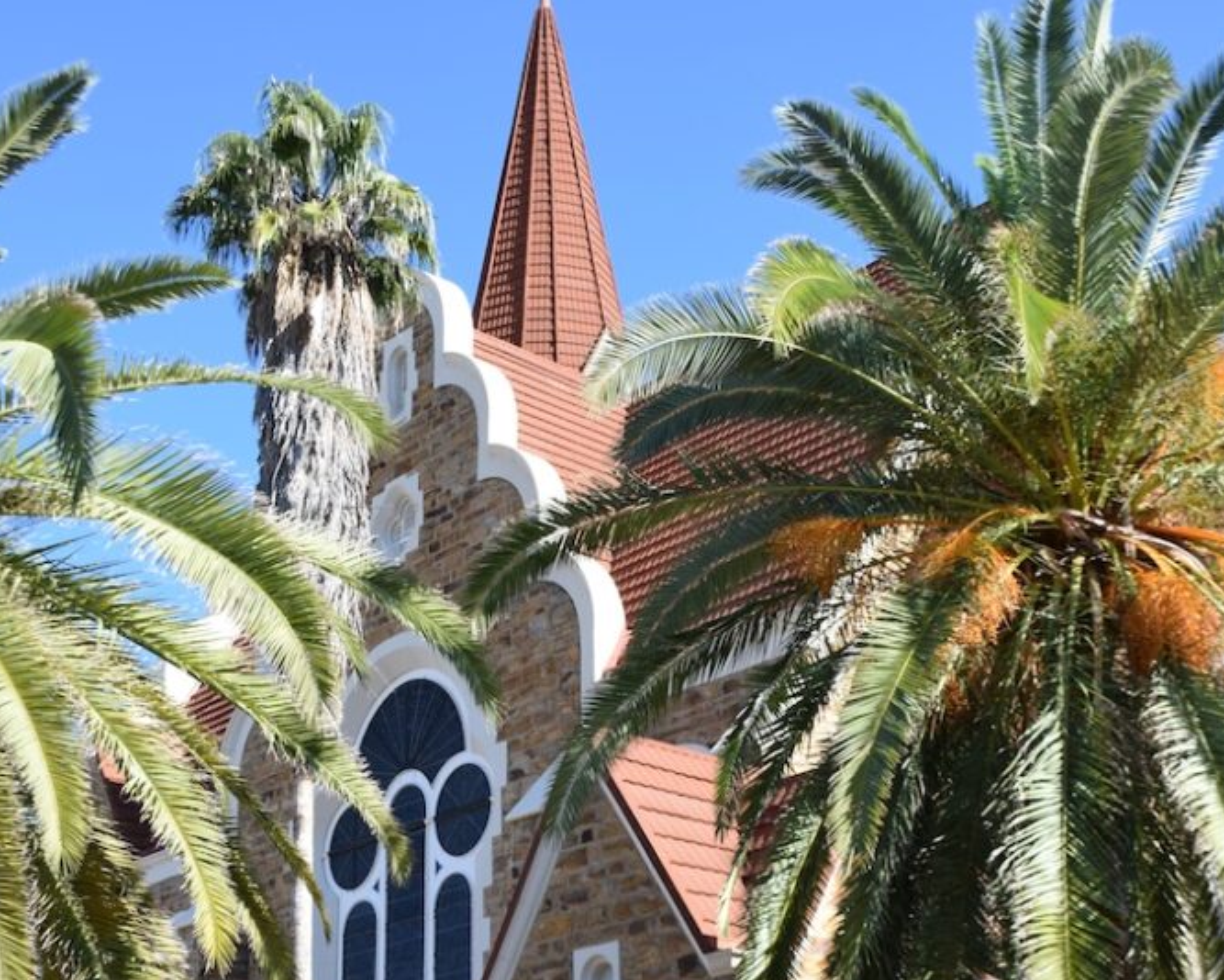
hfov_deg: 37.5
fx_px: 1802
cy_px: 703
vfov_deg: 30.1
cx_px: 610
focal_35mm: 50
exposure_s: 1/250
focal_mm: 23
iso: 220
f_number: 8
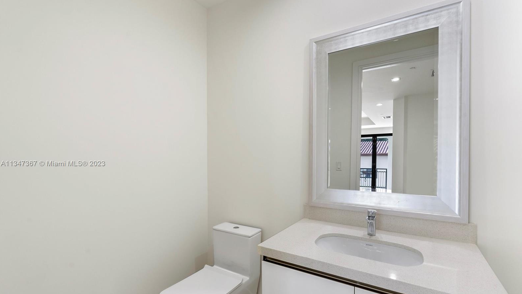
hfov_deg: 95.9
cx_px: 264
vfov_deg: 63.7
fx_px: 235
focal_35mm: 17
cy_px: 164
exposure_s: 1/3
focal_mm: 16
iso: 320
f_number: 10
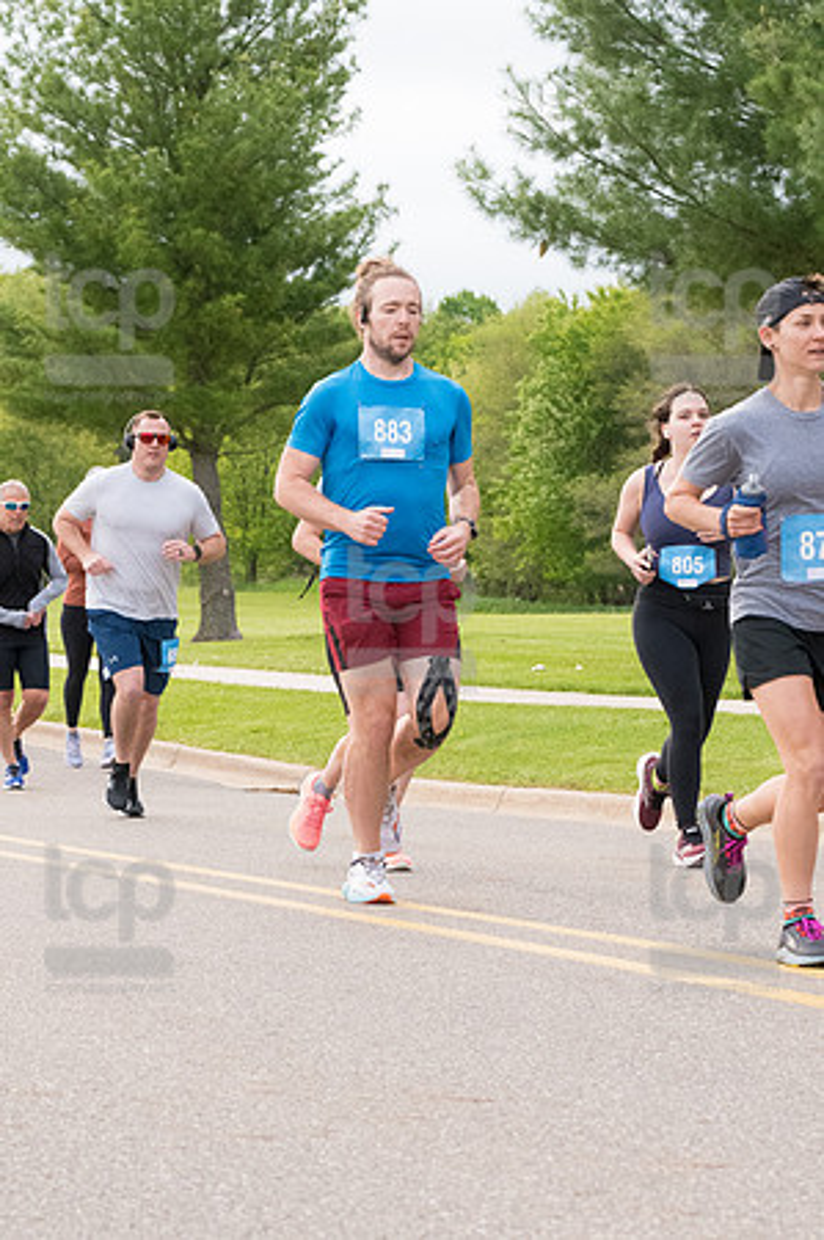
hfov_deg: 11.1
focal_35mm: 123
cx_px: 412
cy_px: 620
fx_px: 4232
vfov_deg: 16.7
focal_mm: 82
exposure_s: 1/1600
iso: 4000
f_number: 7.1
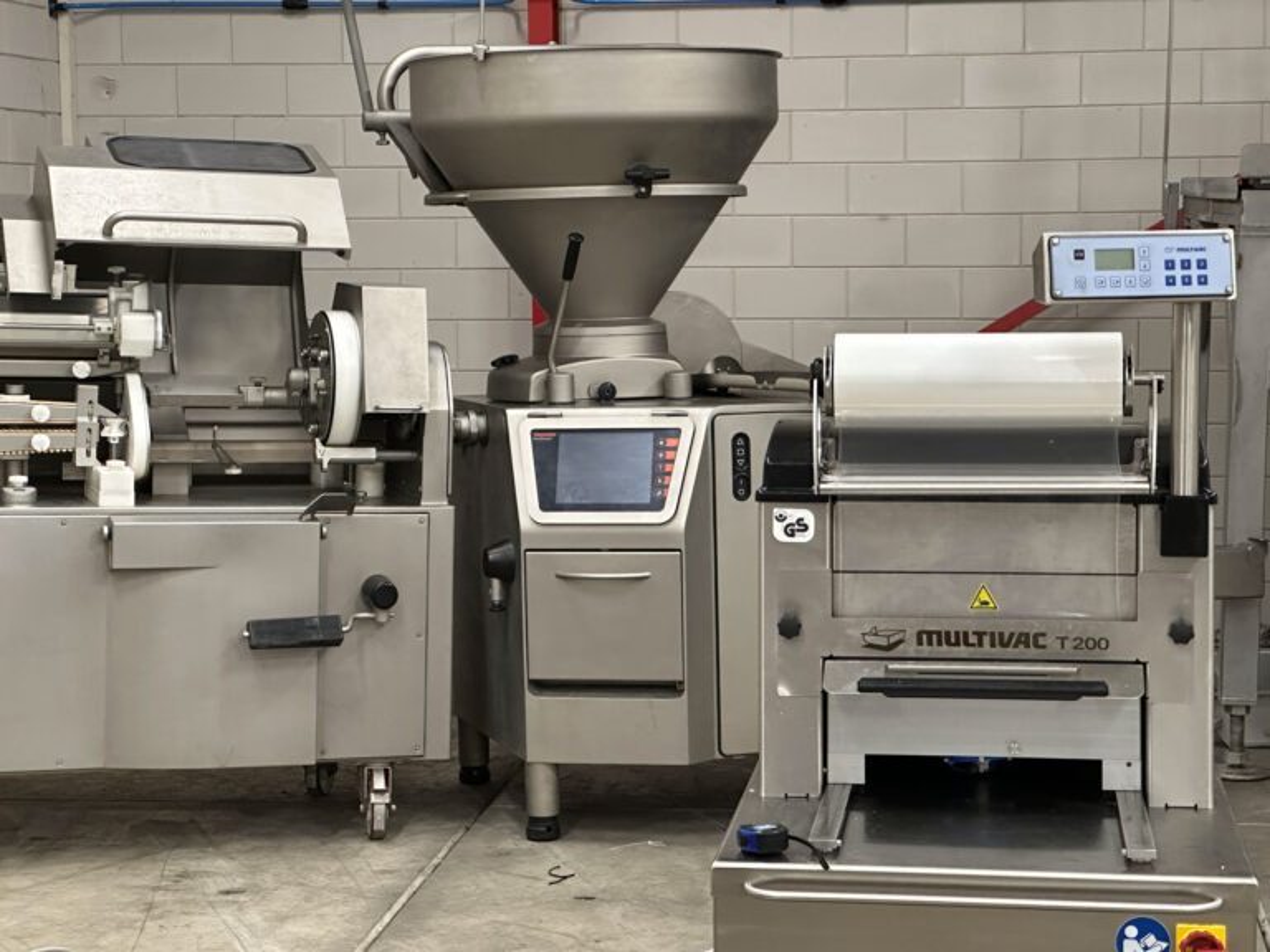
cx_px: 635
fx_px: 2825
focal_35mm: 77
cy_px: 476
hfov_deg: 25.3
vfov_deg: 19.1
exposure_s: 1/35
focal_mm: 9
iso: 640
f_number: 2.8
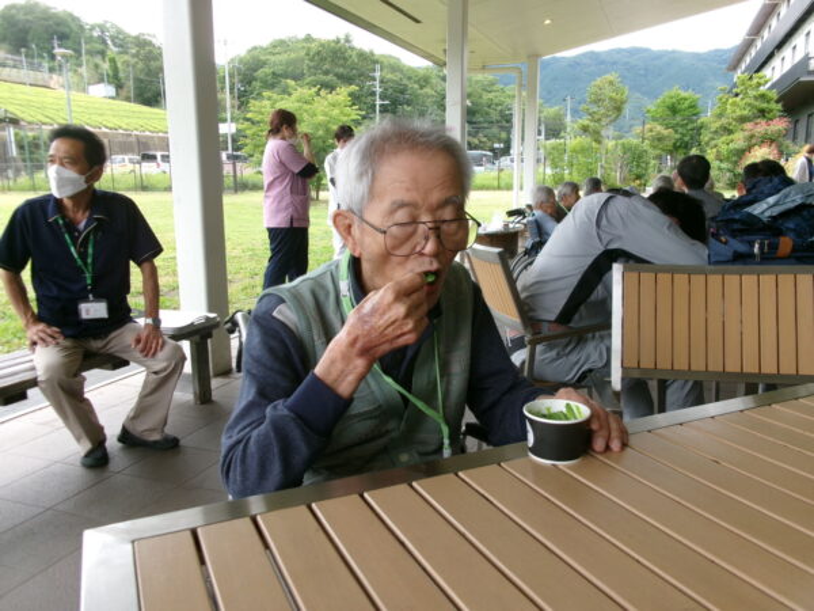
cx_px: 407
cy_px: 306
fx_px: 658
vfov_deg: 49.7
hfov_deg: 63.4
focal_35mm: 28
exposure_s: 1/100
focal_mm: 5.1
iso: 100
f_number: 3.9
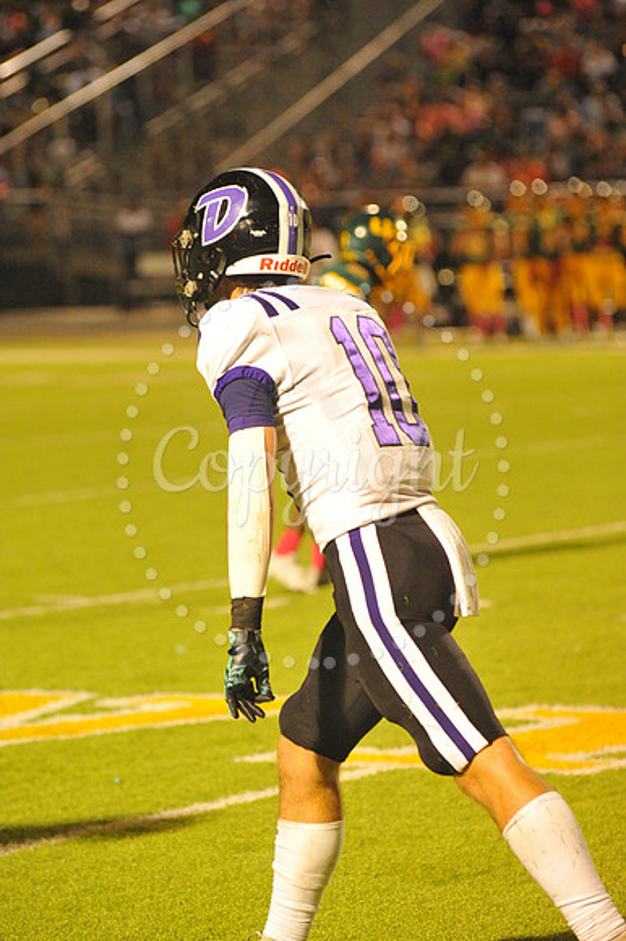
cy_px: 470
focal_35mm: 200
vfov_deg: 10.3
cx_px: 313
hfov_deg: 6.9
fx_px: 5222
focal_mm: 200
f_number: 5
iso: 6400
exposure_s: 1/200
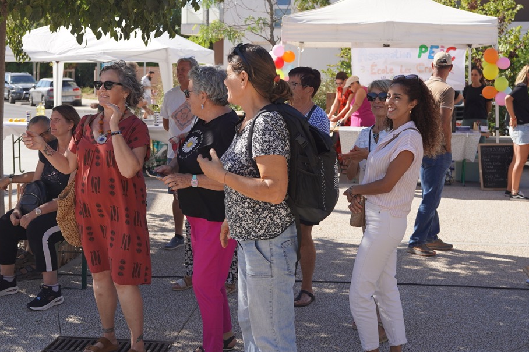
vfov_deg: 24.5
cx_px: 284
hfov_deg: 36.1
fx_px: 812
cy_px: 154
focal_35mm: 55
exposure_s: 1/500
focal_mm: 39.2
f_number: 4.5
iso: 100
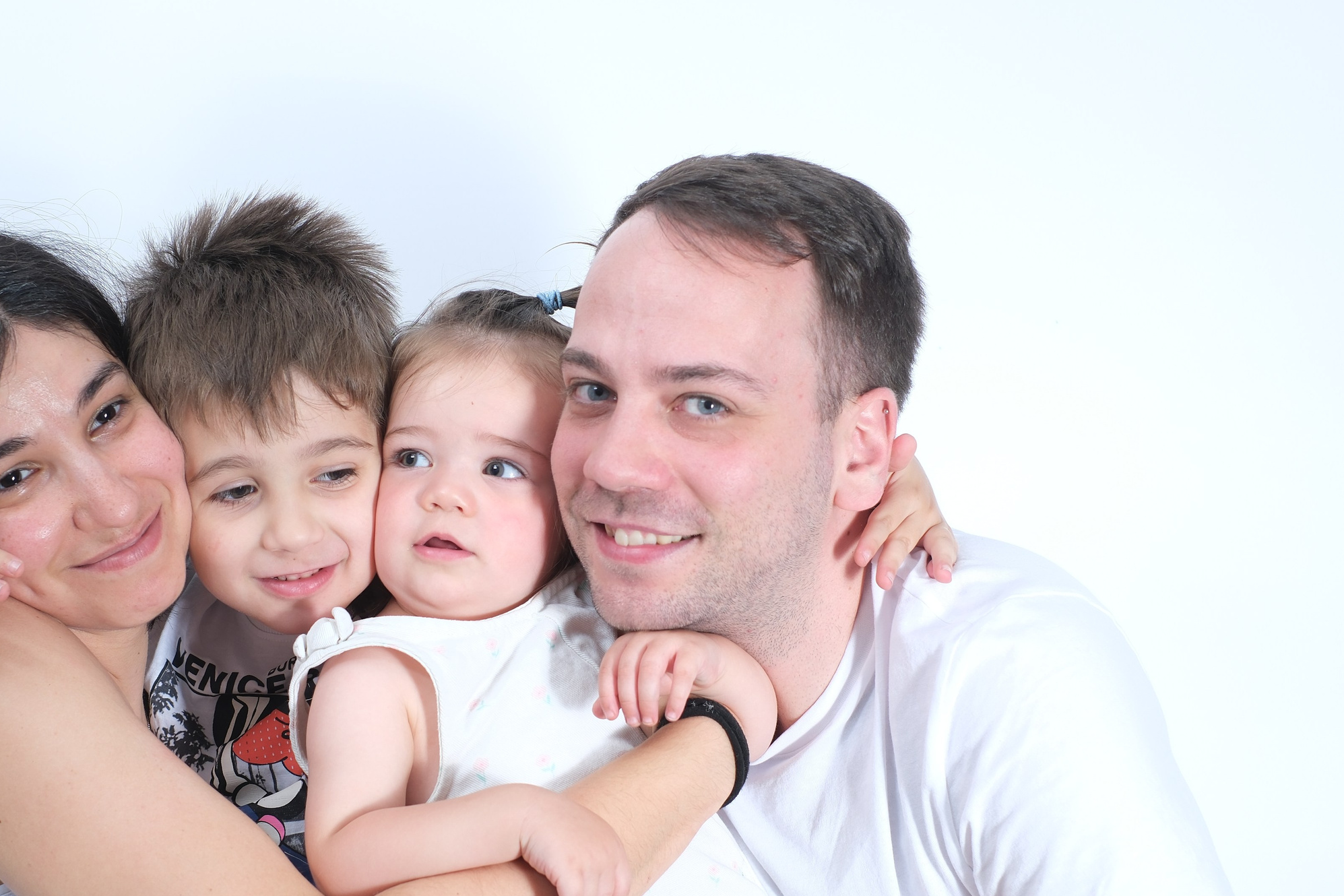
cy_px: 531
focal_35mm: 68
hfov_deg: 29.5
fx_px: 2538
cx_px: 510
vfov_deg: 20.0
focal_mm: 35
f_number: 4
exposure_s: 1/250
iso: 160
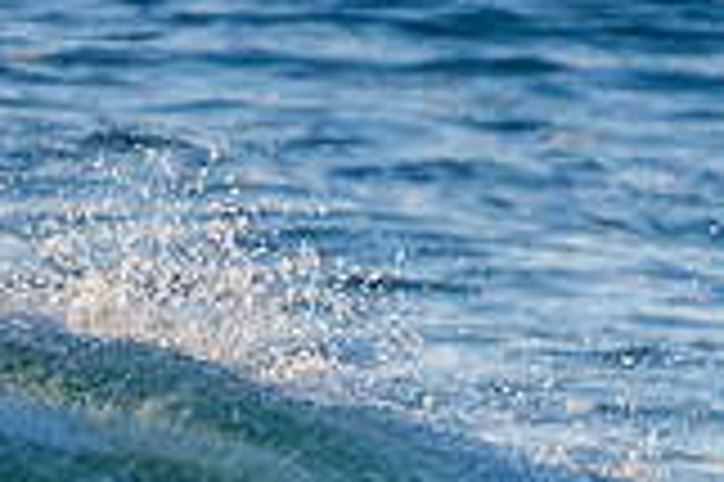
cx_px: 1151
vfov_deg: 0.5
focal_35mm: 2706
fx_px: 54364
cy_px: 777
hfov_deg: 0.8
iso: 640
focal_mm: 500
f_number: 5.6
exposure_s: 1/1600
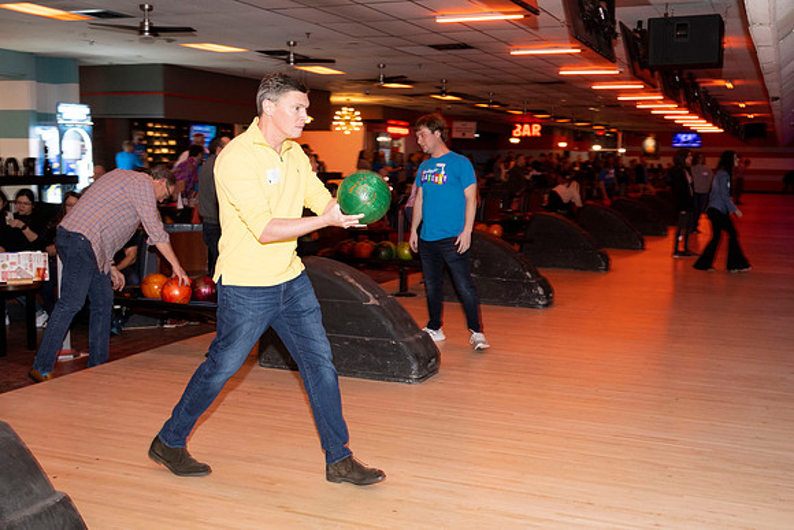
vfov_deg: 33.4
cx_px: 397
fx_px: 882
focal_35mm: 40
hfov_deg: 48.4
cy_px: 265
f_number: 5.6
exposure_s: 1/100
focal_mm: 40
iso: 2000
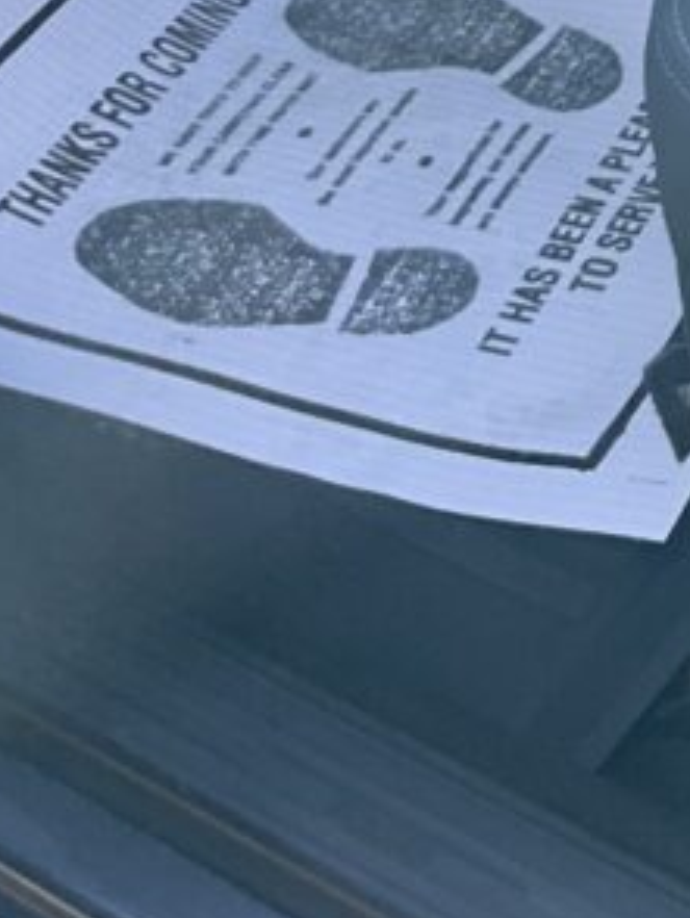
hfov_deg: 13.4
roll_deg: -1.7
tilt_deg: -23.4
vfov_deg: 16.9
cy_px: -612
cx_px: 1165
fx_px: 2680
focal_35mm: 101
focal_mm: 3
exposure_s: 1/120
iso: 25
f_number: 1.8
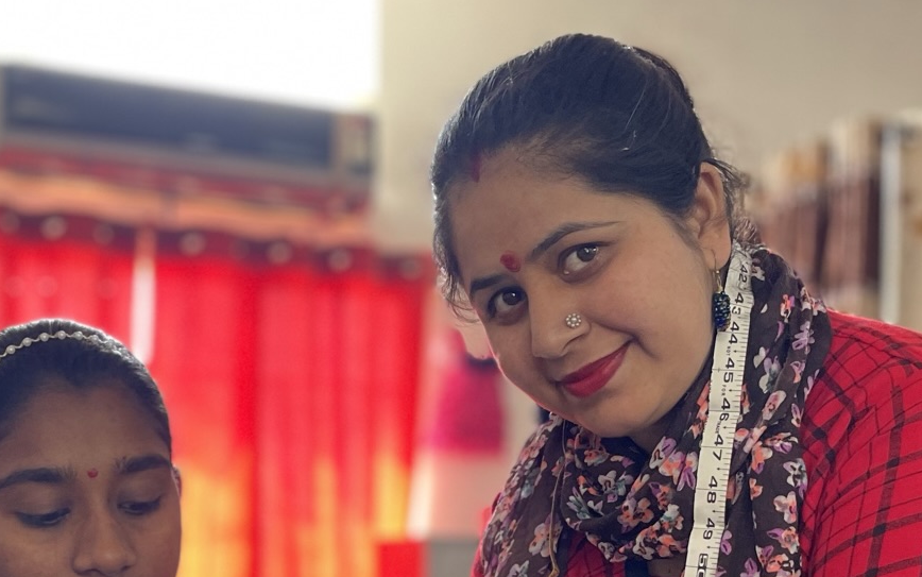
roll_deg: -0.8
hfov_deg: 31.5
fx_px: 1634
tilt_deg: -2.1
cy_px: 692
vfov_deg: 18.9
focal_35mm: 65
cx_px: 414
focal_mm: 4.2
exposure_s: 1/50
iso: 160
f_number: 1.6
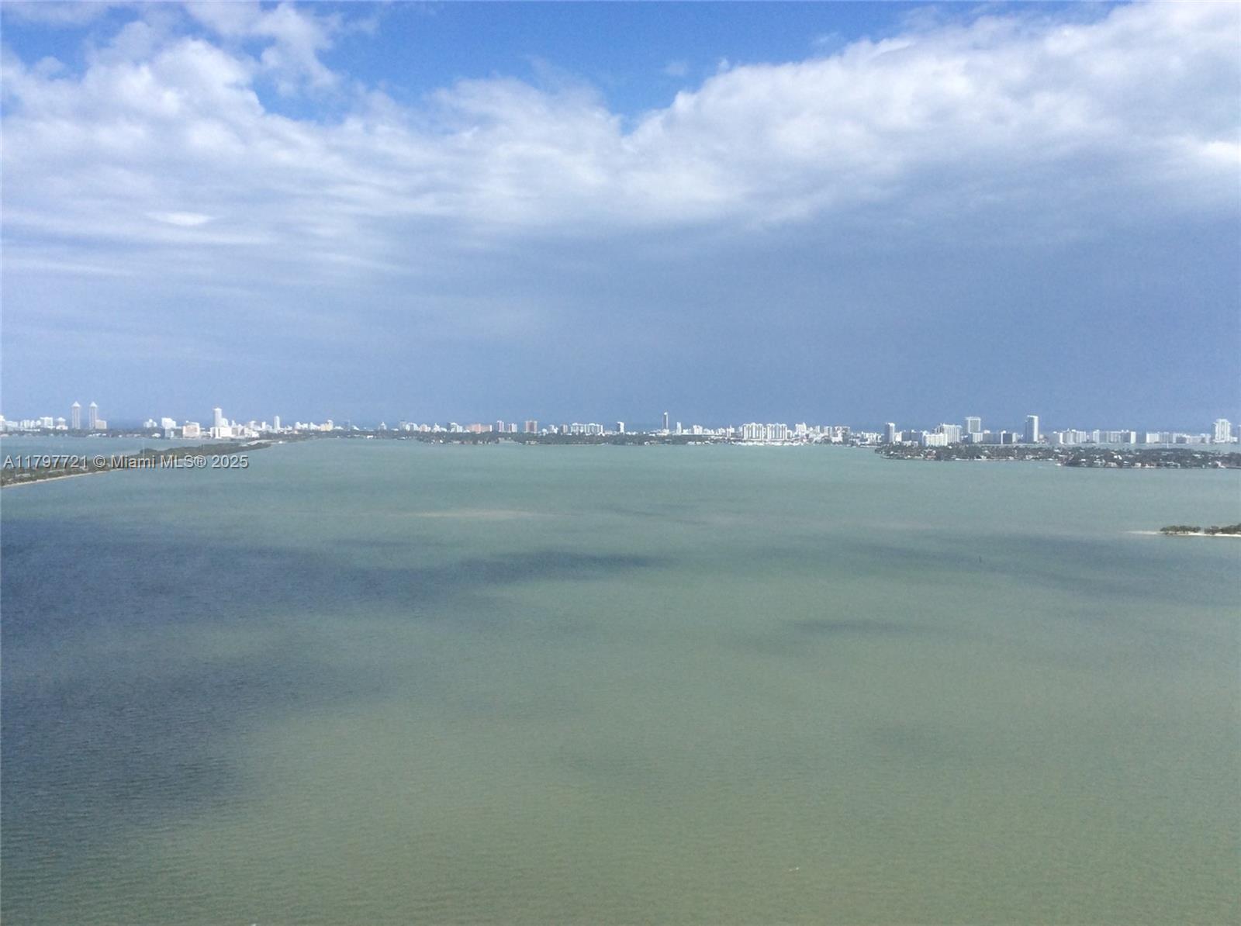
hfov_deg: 56.9
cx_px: 620
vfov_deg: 44.0
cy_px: 463
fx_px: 1145
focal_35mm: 32
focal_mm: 3.3
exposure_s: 1/2045
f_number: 2.4
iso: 32
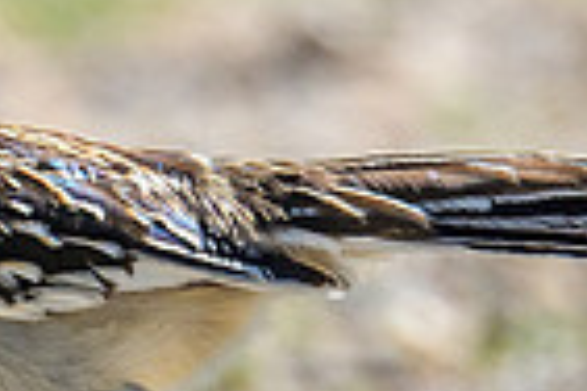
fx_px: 67646
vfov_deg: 0.3
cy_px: 372
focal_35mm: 4149
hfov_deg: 0.5
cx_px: -12
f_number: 5.6
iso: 500
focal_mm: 500
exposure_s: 1/1600
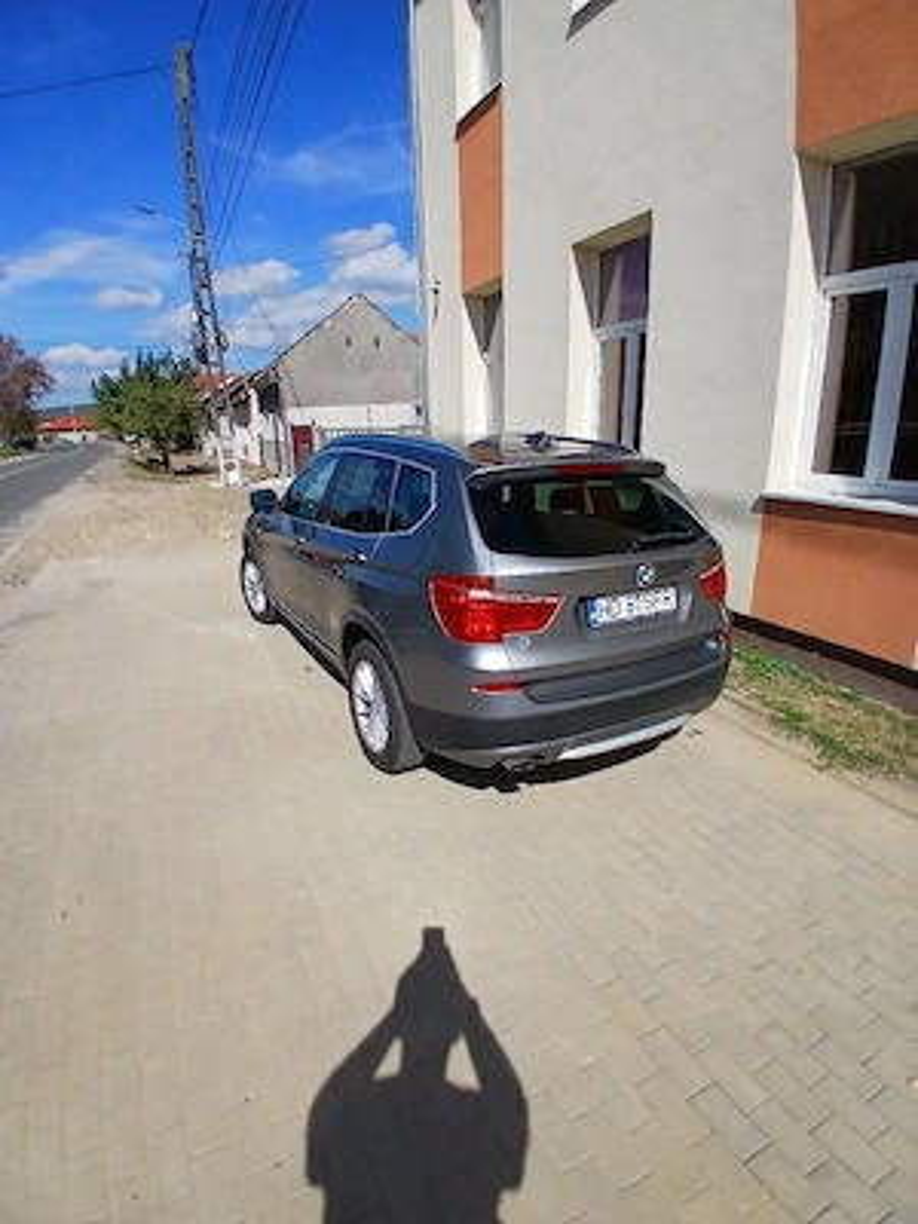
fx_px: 601
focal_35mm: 17
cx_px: 459
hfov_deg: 74.7
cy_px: 612
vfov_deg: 91.0
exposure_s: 1/2500
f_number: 2.2
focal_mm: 1.4
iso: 50
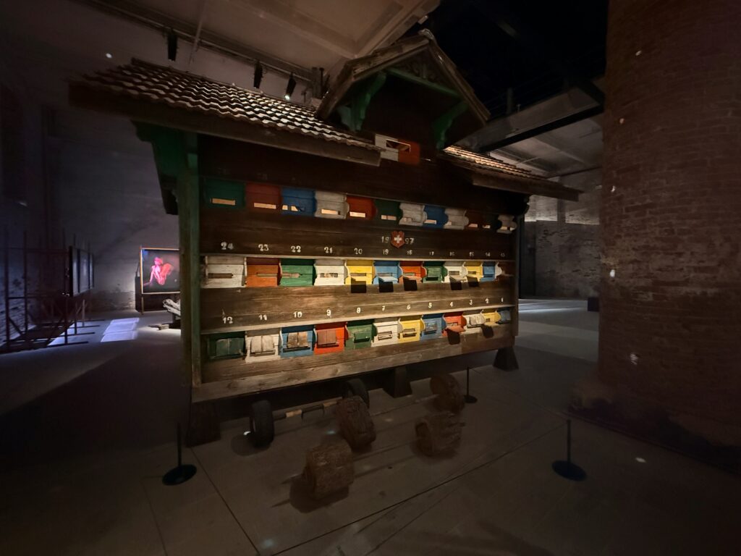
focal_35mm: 14
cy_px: 278
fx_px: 300
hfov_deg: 102.1
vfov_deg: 85.7
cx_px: 370
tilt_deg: -1.8
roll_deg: +0.0
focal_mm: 2.22
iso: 2000
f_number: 2.2
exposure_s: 1/29
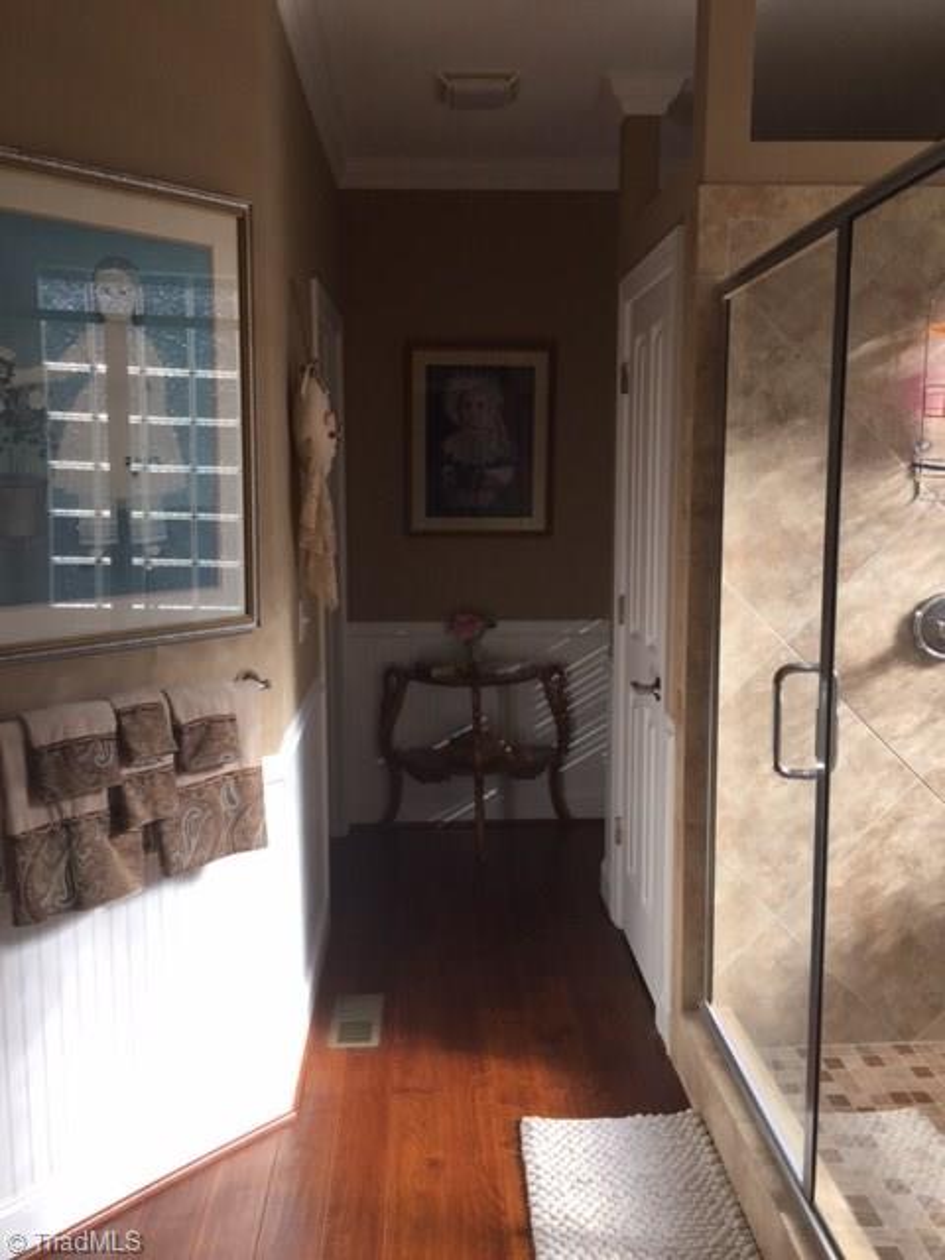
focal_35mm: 29
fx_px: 1056
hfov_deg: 48.2
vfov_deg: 61.7
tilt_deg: -5.1
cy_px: 630
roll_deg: +0.6
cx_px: 472
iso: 32
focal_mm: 4.15
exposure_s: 1/494
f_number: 2.2
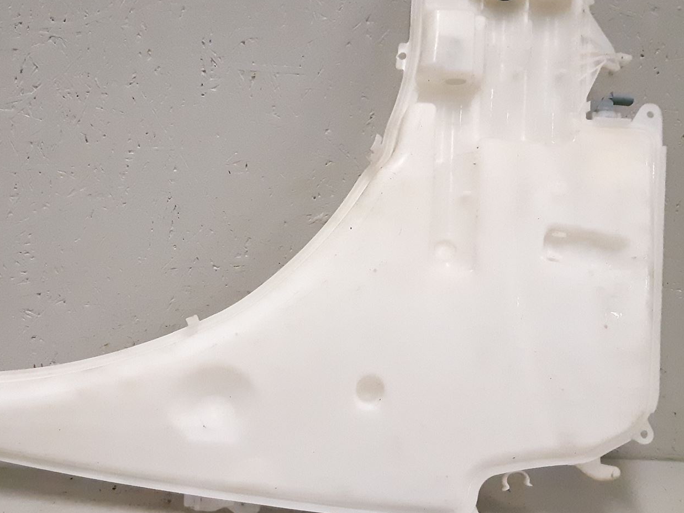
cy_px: 250
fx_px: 850
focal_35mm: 43
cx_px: 269
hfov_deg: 43.6
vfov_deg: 33.6
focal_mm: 3.93
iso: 800
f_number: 1.7
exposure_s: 1/334
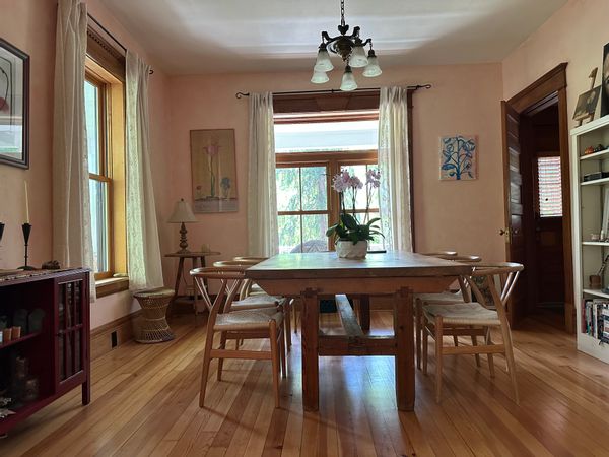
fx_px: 422
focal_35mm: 24
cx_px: 304
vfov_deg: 56.8
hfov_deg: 71.6
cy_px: 228
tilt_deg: +0.2
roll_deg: +1.6
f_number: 1.78
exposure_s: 1/60
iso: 400
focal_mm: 6.86
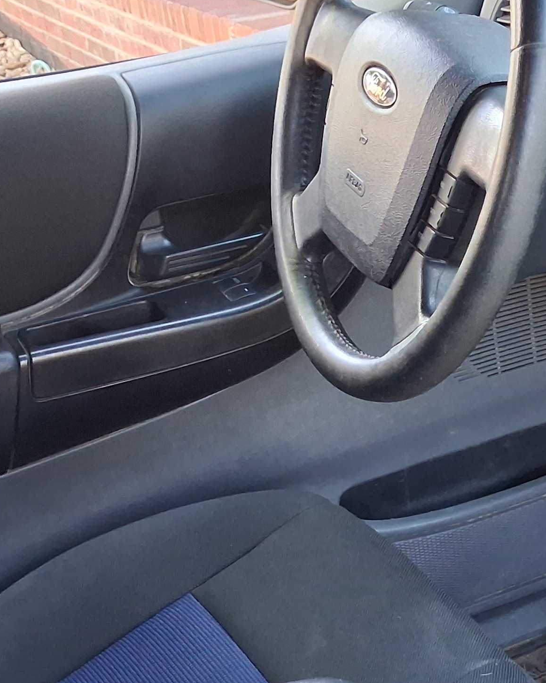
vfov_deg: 25.6
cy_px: 453
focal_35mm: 74
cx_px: 584
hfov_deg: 19.9
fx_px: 1495
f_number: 1.8
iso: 400
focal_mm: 4
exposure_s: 1/120
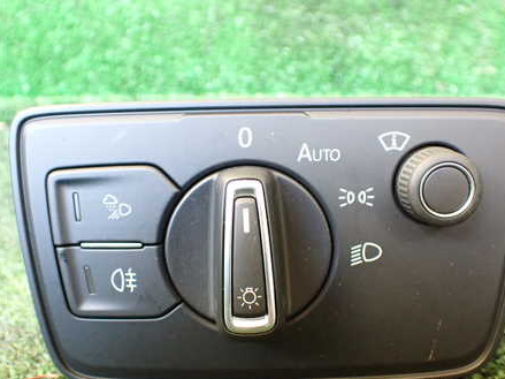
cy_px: 222
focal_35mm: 41
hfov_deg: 45.8
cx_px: 269
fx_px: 598
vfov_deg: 35.0
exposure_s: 1/30
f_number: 2.3
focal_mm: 5.4
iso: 800
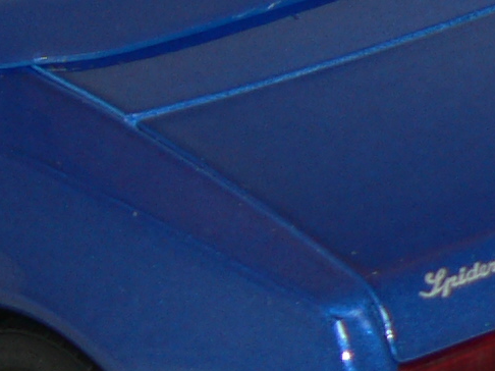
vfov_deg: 3.4
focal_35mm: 432
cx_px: -53
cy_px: -41
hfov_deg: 4.6
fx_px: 6174
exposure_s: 1/60
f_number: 3.2
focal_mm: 13.7
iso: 80
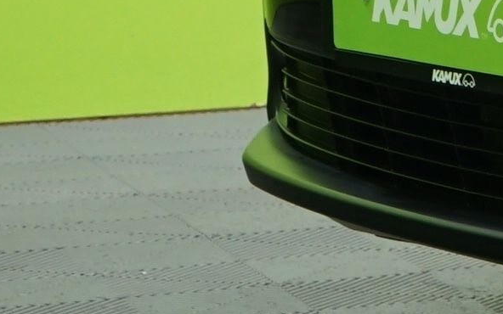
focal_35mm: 278
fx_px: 3811
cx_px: 1517
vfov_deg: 4.7
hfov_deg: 6.8
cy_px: -322
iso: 800
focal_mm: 41
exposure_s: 1/20
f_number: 5
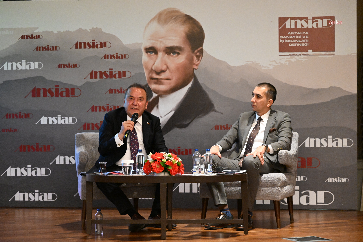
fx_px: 998
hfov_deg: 20.6
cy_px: 121
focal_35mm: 99
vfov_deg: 13.8
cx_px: 182
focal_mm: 99
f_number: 2.8
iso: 12800
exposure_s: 1/320
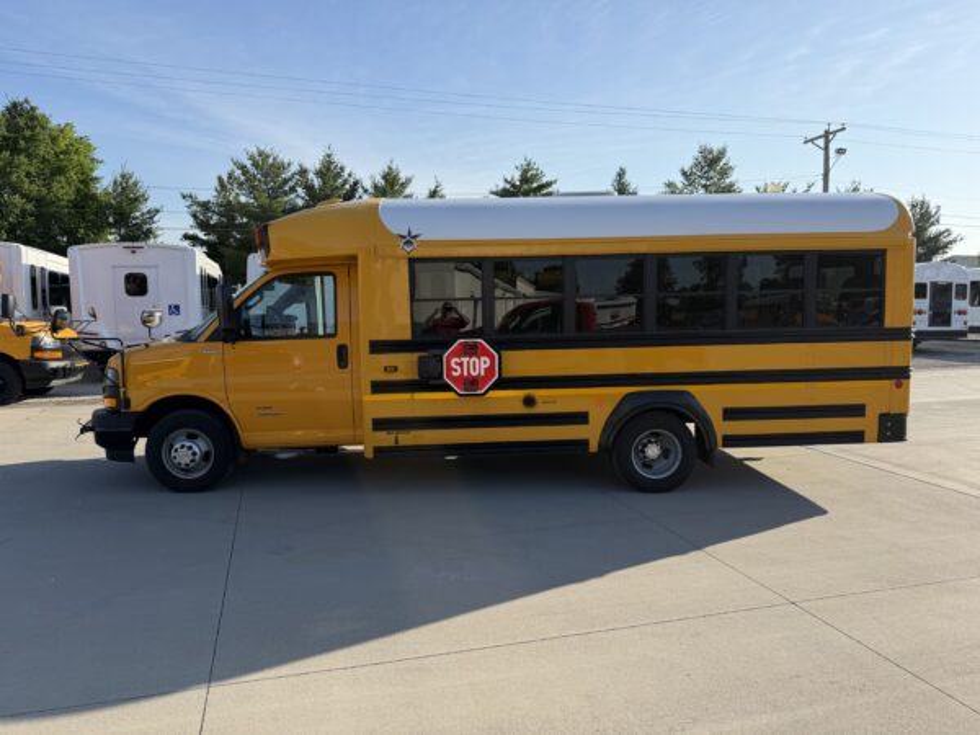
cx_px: 490
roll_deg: +0.8
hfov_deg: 71.6
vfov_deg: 56.8
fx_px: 679
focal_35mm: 24
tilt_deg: -7.3
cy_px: 368
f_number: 1.78
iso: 80
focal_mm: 6.76
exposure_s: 1/3584
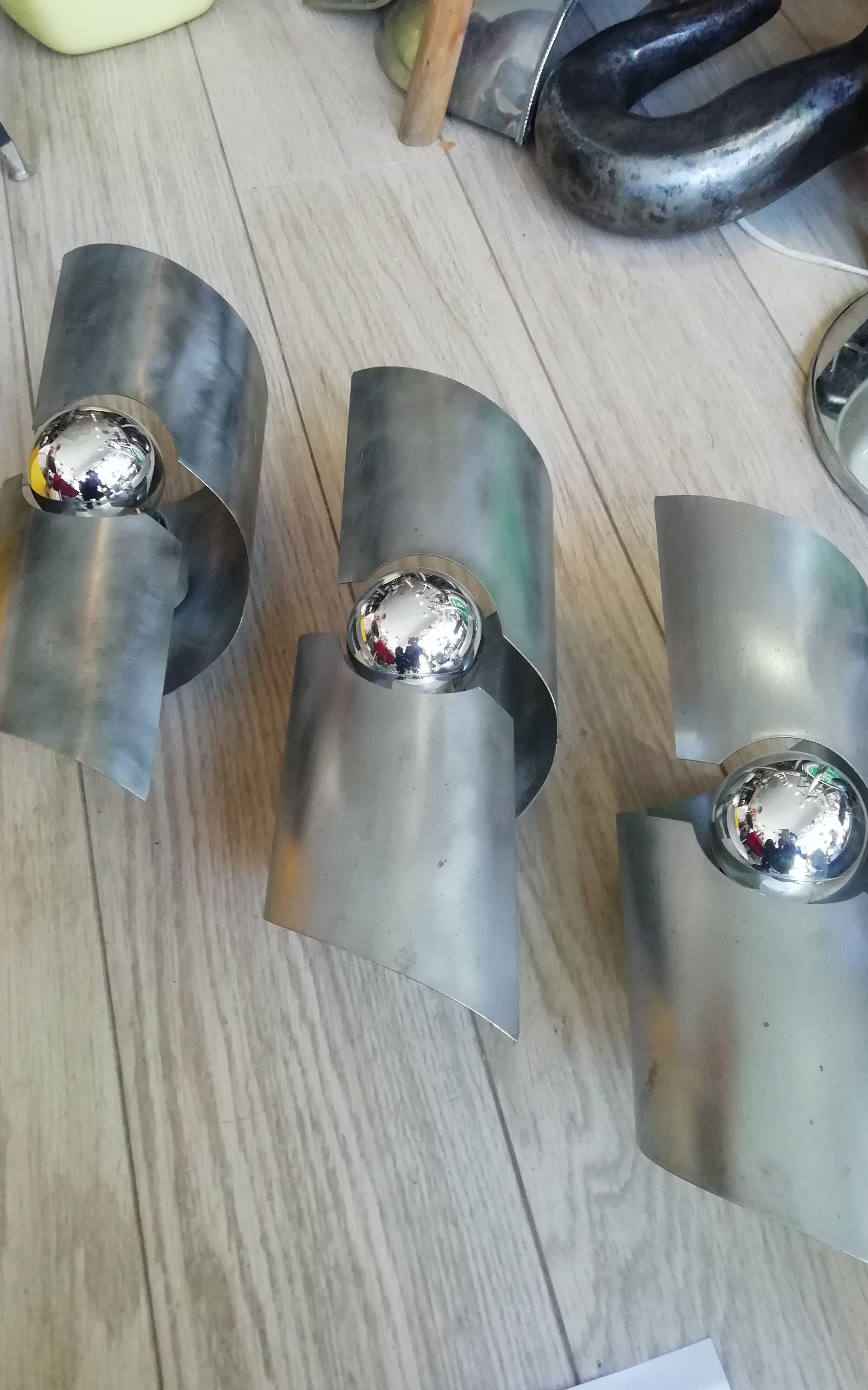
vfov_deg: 64.6
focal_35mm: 29
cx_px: 505
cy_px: 683
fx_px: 1098
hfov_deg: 43.0
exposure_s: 1/33.3
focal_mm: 3.46
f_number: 2.2
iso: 200
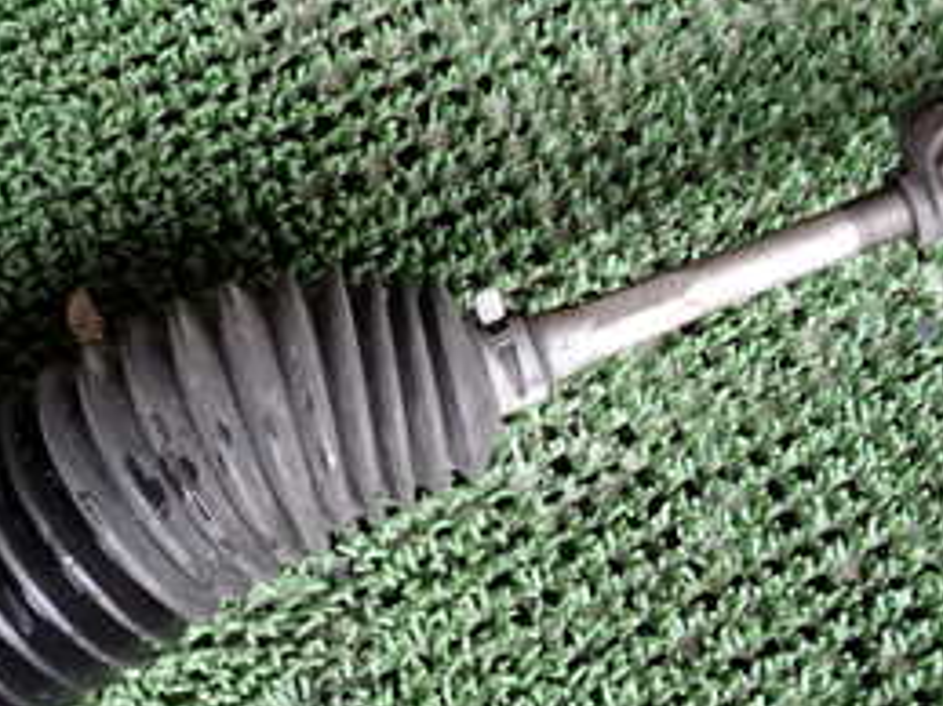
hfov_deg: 33.0
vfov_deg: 25.1
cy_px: 233
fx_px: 1579
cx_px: 612
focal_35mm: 58
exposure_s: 1/40
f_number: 2
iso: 200
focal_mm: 4.5
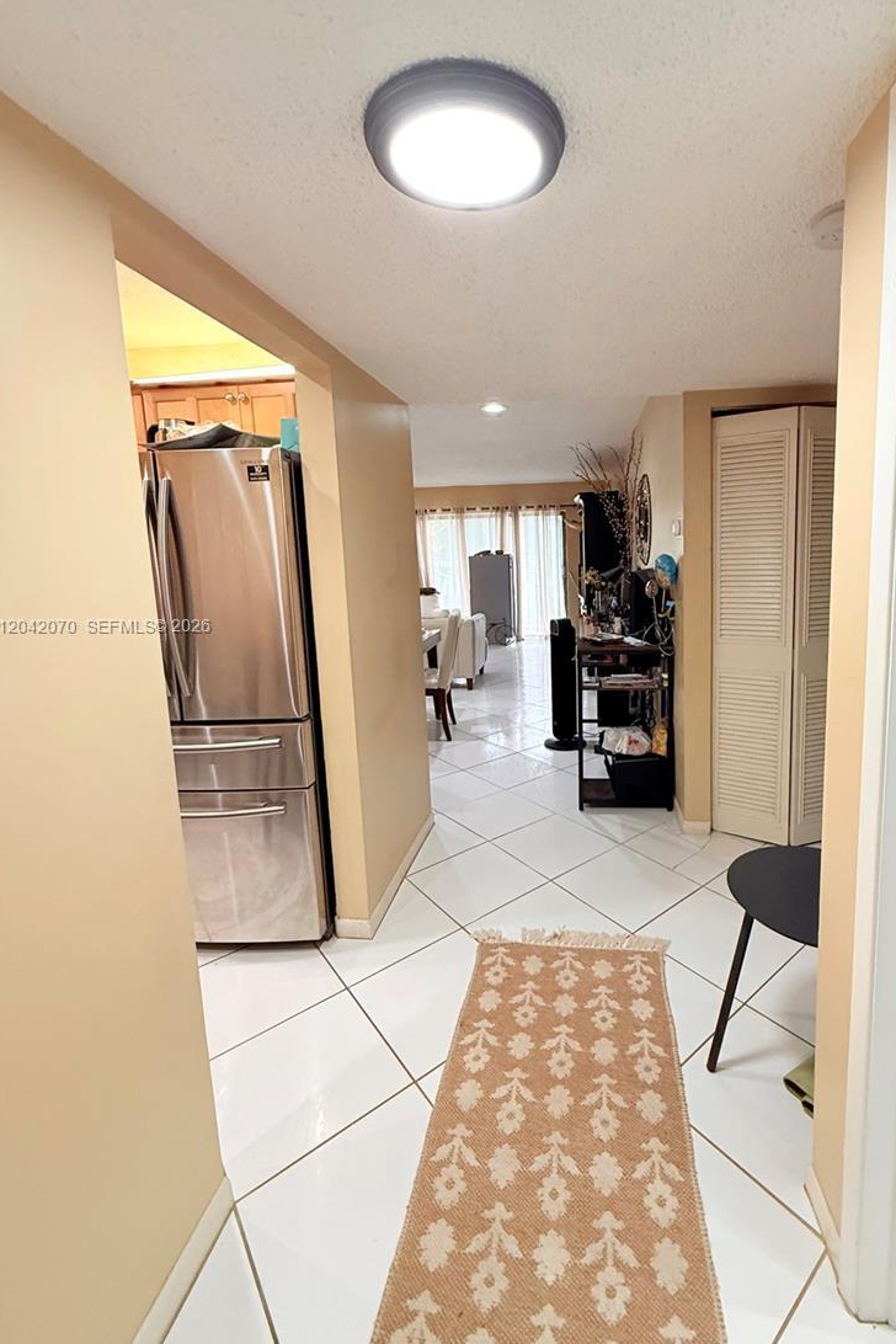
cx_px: 537
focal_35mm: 16
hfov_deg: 73.0
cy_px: 628
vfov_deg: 96.6
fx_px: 597
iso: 320
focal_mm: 2.22
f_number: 2.2
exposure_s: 1/120
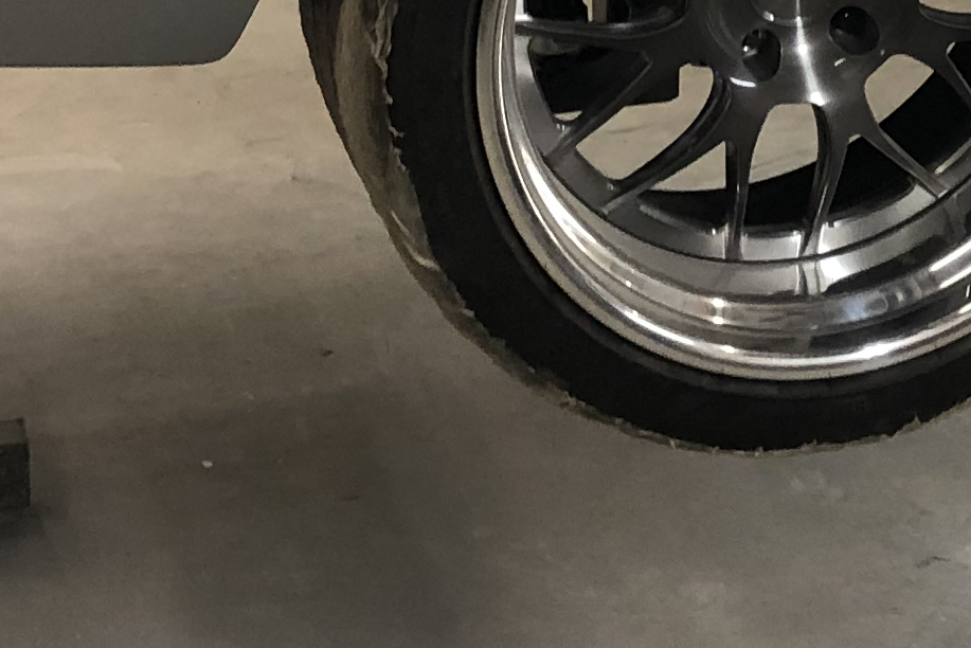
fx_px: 3453
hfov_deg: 15.5
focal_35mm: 128
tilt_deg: -15.2
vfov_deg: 10.5
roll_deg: -3.4
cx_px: 1123
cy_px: -221
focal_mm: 3.99
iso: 40
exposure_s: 1/20
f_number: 1.8
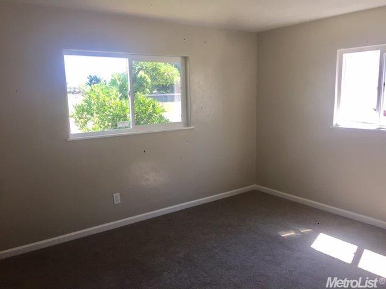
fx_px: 323
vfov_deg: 48.2
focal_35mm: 29
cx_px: 193
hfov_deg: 61.7
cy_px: 144
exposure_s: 1/120
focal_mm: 4.15
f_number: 2.2
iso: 50
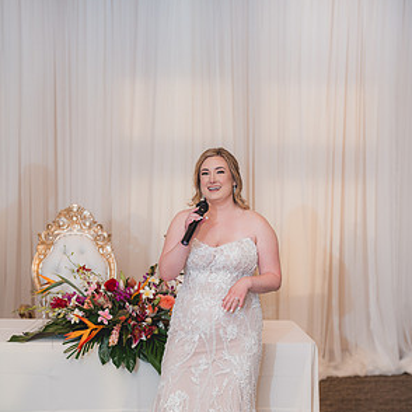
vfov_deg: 26.3
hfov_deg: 26.5
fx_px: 875
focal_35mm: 65
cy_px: 287
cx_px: 209
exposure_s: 1/250
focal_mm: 50
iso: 125
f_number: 1.8
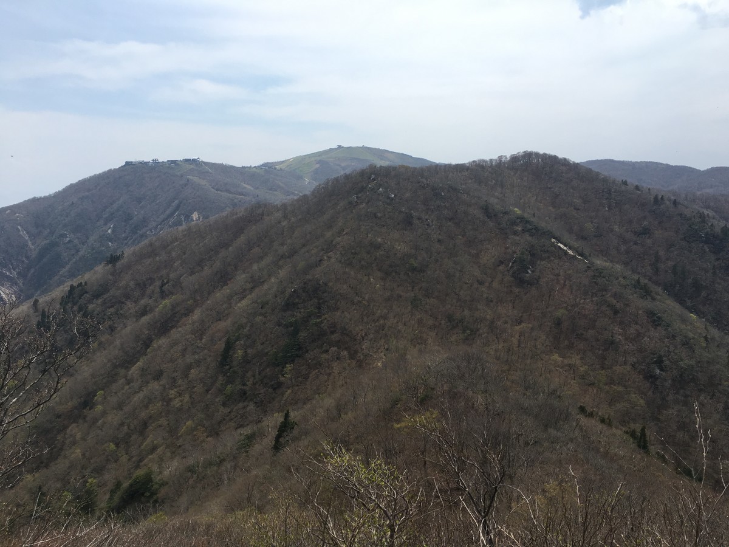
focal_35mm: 29
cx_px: 364
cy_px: 274
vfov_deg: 48.2
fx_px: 611
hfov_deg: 61.7
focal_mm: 4.15
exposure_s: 1/2653
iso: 25
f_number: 2.2
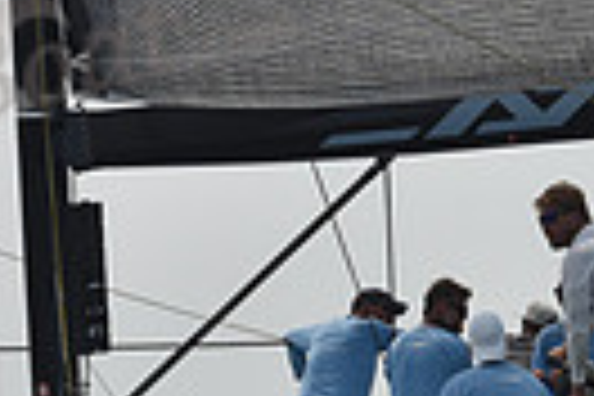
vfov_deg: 4.5
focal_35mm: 308
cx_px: 536
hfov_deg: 6.7
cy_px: 259
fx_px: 5082
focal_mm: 70
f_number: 5.6
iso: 250
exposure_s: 1/3200
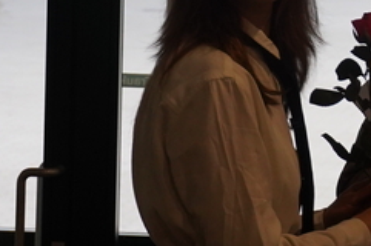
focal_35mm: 288
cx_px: 433
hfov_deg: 7.1
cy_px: -3
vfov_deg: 4.7
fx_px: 2964
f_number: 5
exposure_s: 1/160
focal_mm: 56
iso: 1600
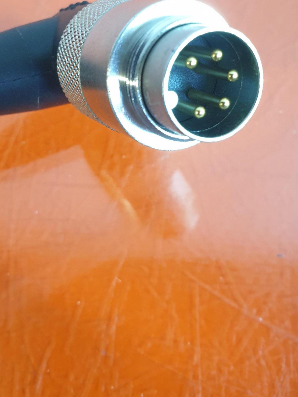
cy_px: 83
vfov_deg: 40.5
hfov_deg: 32.1
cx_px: 132
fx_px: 517
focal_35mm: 45
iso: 320
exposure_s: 1/25
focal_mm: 4.3
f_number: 2.4
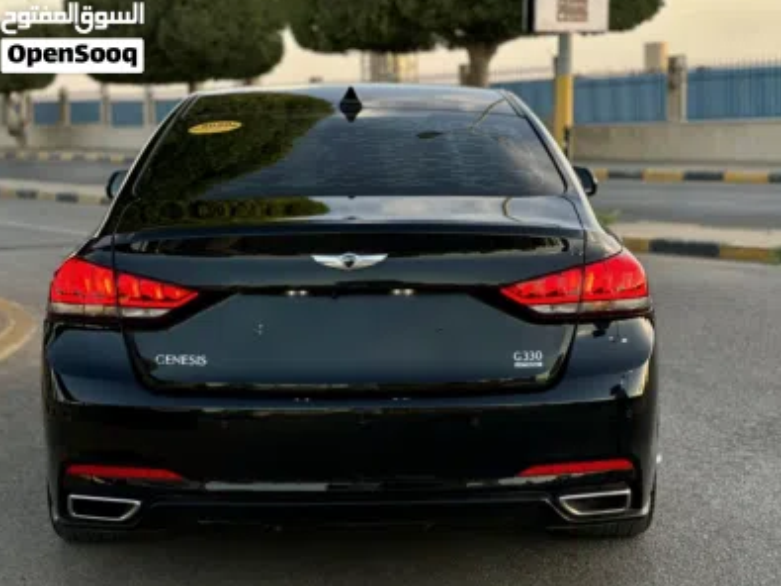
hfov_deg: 25.0
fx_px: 1759
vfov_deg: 18.9
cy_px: 291
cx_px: 388
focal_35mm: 78
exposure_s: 1/121
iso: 125
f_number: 2.8
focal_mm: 9
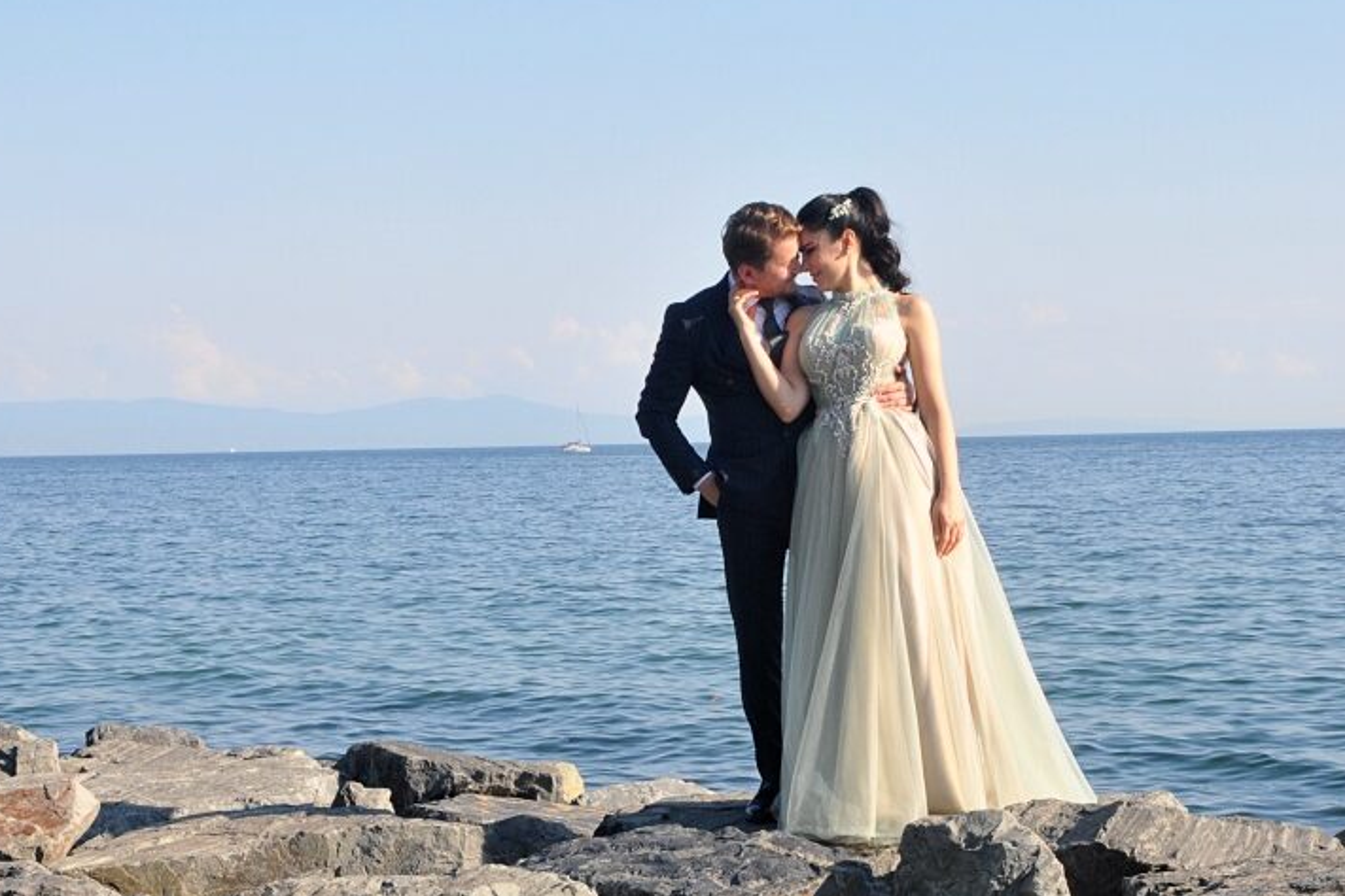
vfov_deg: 19.7
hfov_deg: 29.2
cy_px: 465
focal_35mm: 69
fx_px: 2578
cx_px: 791
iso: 320
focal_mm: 32
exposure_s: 1/125
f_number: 14
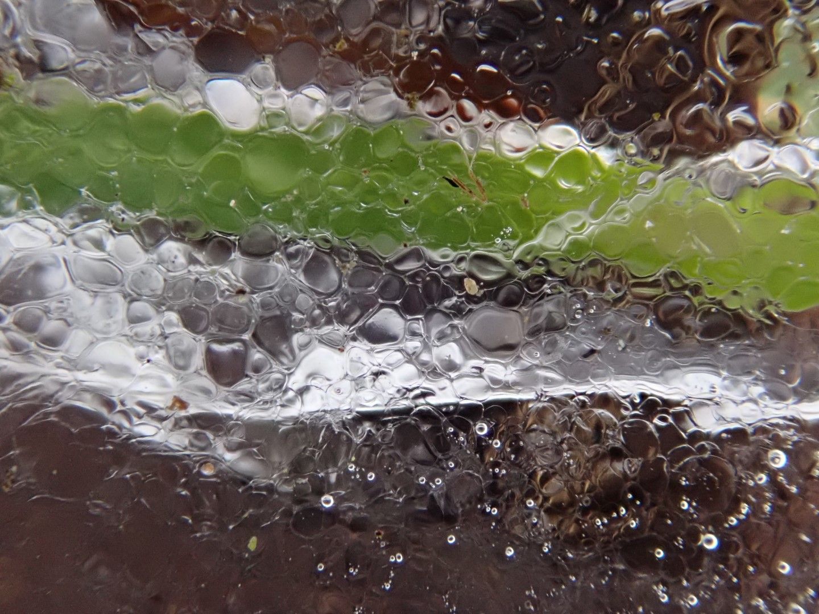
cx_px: 410
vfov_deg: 33.6
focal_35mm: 43
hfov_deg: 43.9
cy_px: 307
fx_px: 1017
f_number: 4
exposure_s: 1/20
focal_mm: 7.86
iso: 1600
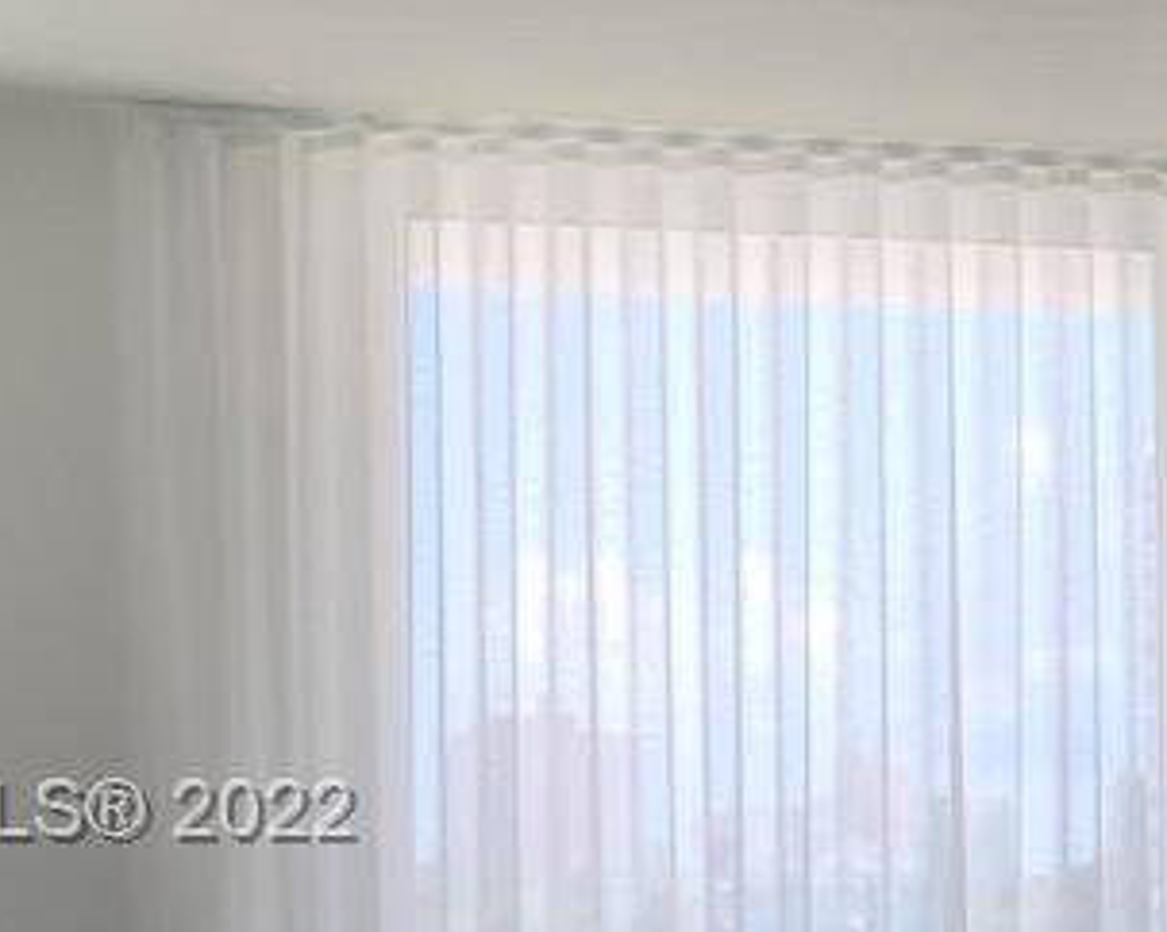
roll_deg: +1.4
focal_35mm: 134
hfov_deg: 12.8
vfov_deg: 11.4
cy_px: 816
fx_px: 4625
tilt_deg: +1.2
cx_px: 2203
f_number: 1.8
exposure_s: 1/121
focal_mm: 4.25
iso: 40
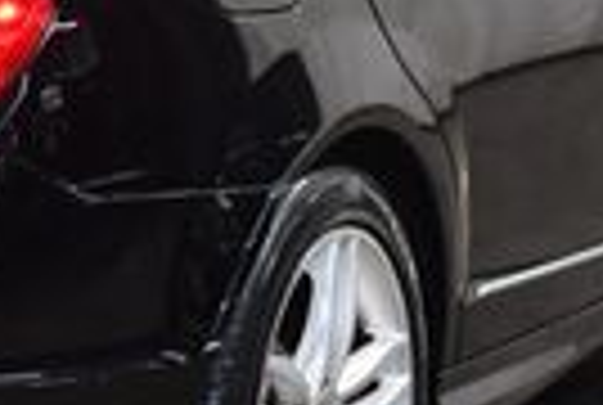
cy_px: 54
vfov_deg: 6.3
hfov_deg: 9.2
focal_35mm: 219
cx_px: -176
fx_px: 3676
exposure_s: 1/125
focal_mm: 23
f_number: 3.8
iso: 1250
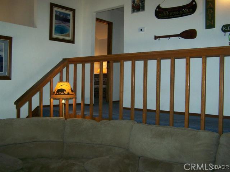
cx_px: 115
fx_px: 252
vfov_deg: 37.7
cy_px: 86
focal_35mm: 38
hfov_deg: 49.0
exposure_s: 1/60
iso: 200
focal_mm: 6.3
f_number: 2.8
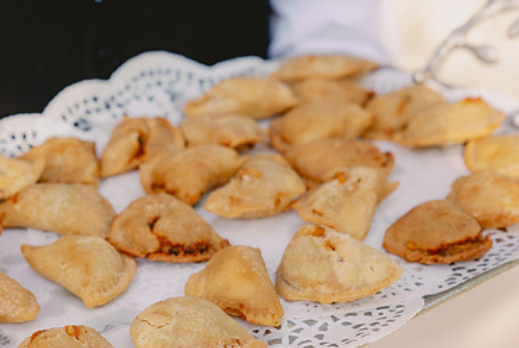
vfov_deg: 12.6
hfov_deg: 18.7
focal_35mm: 109
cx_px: 208
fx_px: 1573
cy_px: 268
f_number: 5
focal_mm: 70
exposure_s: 1/160
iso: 400
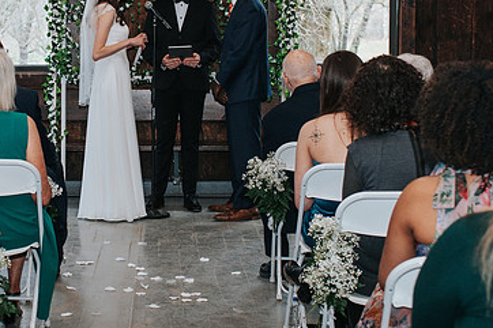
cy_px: 102
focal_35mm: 96
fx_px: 1314
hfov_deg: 21.0
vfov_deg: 14.2
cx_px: 103
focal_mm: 35
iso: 1000
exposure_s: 1/200
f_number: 3.2
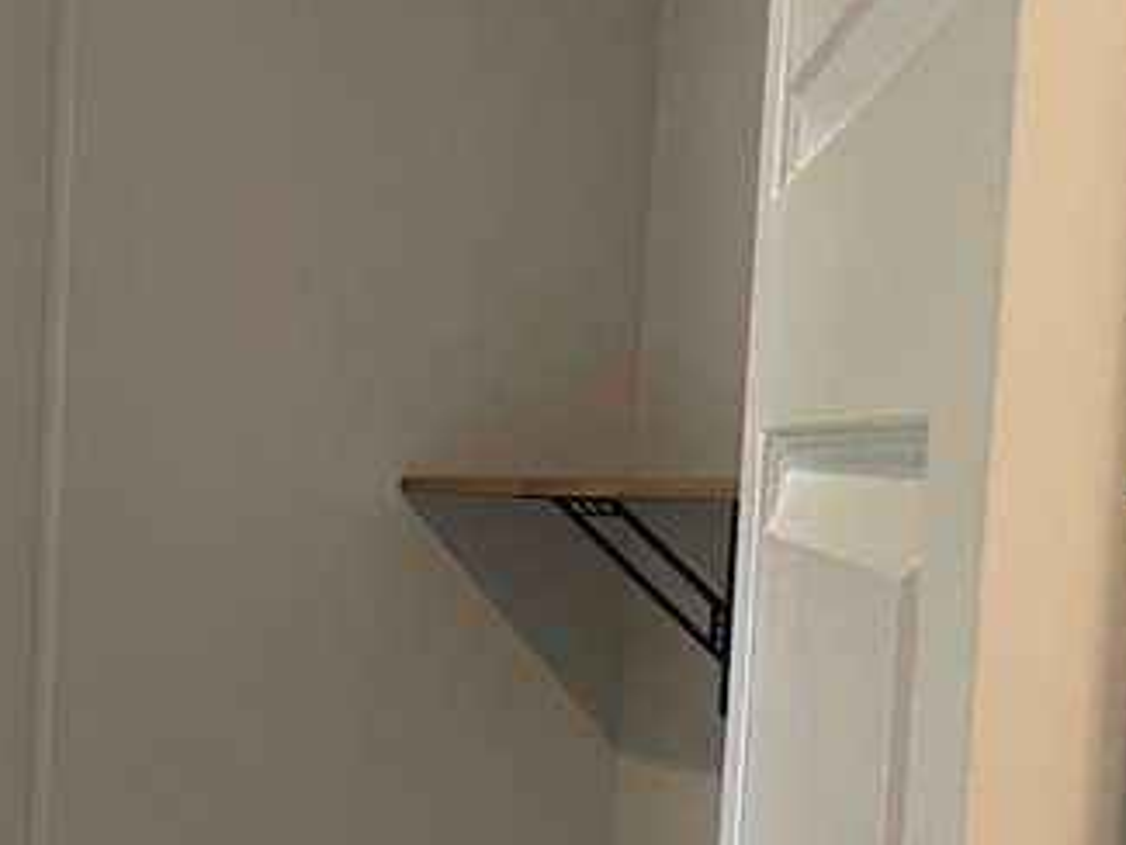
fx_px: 2668
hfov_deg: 20.2
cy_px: 793
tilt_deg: -7.2
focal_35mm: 82
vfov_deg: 17.7
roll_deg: -0.3
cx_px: -596
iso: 100
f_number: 1.6
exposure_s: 1/60
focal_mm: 4.2
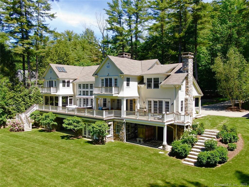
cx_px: 124
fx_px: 216
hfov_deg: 60.0
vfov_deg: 46.8
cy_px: 94
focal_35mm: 30
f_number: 3.1
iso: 100
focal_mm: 5.22
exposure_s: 1/500
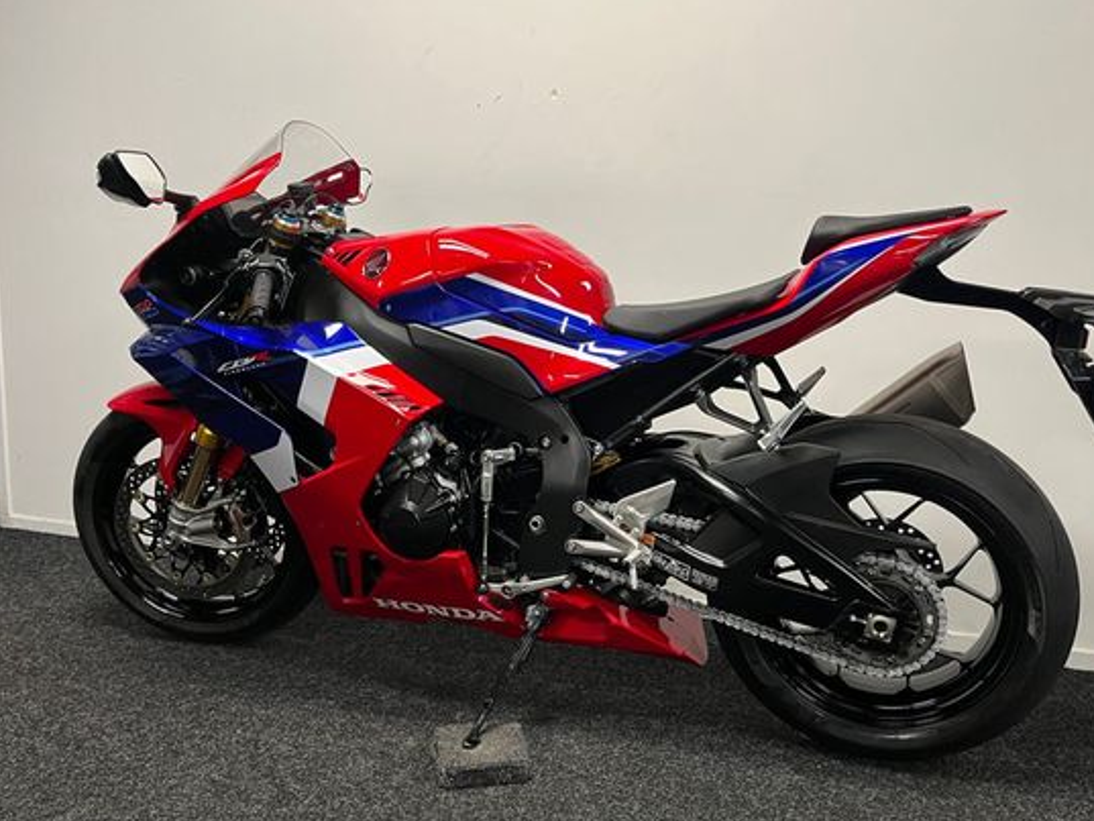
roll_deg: +1.0
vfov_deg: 45.5
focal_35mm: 31
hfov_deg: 58.2
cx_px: 601
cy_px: 414
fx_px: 980
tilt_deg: -7.9
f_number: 1.6
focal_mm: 5.1
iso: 100
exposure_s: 1/50
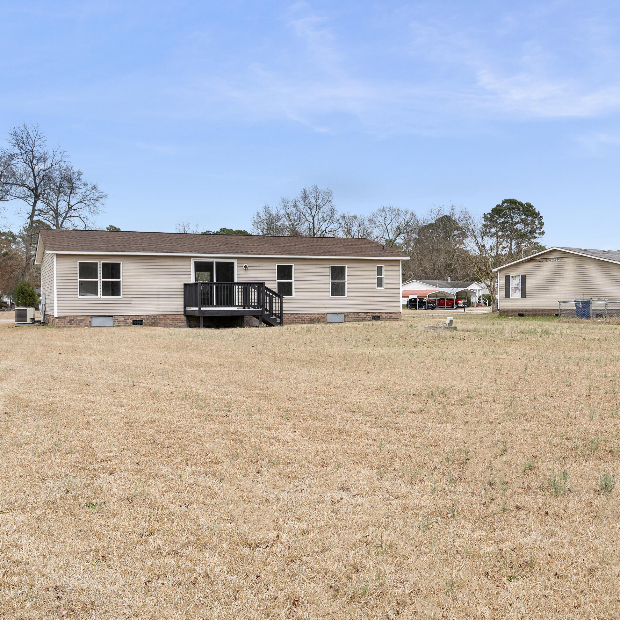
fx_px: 770
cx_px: 322
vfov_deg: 43.9
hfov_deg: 43.9
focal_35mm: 38
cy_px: 309
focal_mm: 29
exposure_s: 1/15
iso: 100
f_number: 10
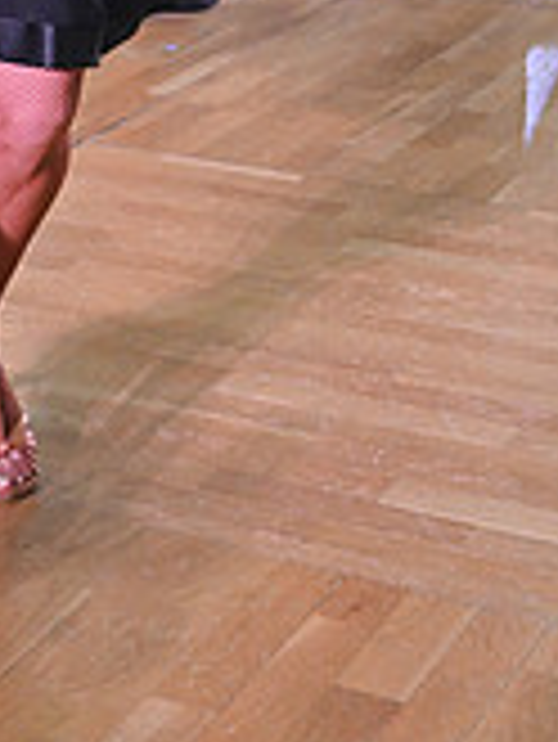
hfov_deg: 12.2
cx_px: -299
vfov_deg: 15.6
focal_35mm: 115
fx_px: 2469
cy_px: -418
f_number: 5
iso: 2500
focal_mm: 34
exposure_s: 1/320
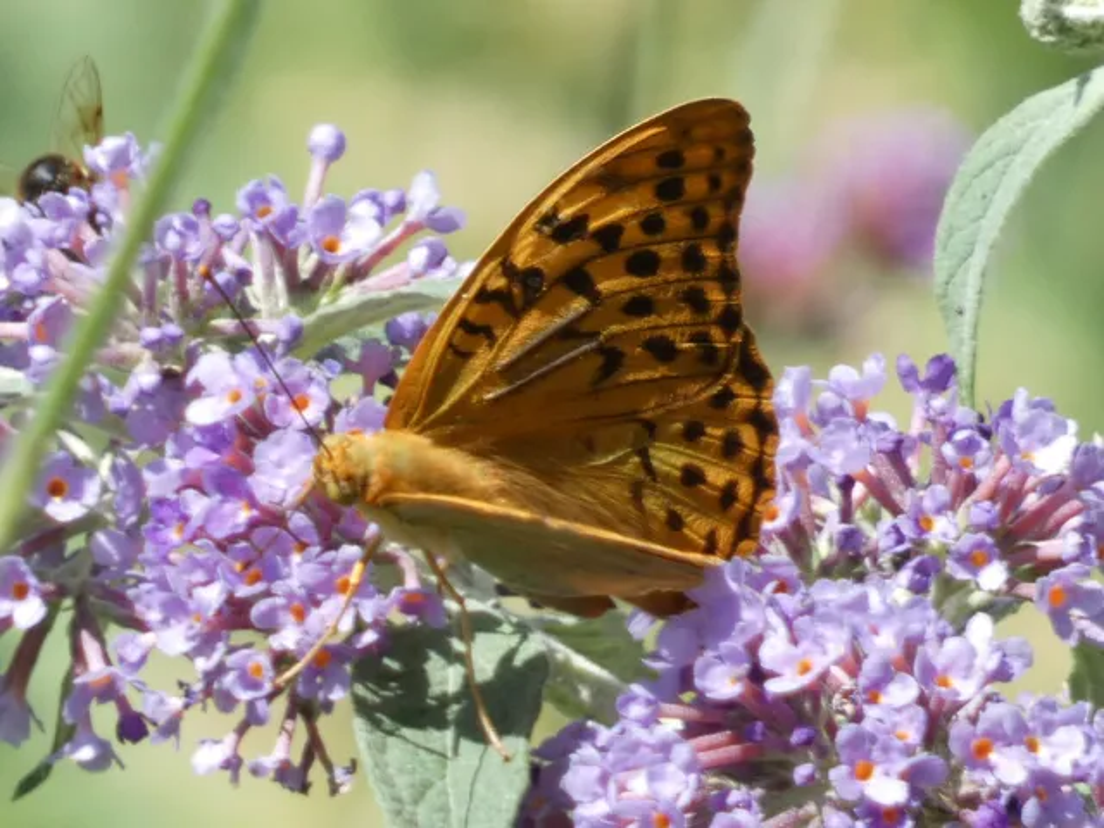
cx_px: 552
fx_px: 38271
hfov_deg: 1.7
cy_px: 414
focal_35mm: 1200
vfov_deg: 1.2
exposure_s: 1/160
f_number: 5.9
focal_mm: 215
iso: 80
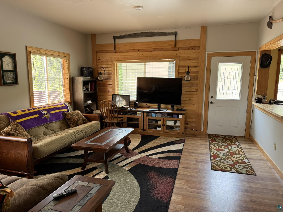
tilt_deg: -9.1
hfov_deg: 71.6
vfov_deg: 56.8
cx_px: 142
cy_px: 106
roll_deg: -1.0
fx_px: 196
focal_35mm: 24
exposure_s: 1/121
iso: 160
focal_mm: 6.76
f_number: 1.78
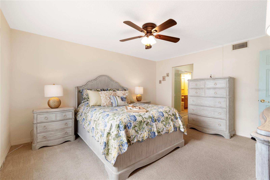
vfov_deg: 77.3
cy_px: 90
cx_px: 135
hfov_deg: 100.4
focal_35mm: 15
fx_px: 112
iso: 320
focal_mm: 10
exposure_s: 1/10
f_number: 7.1
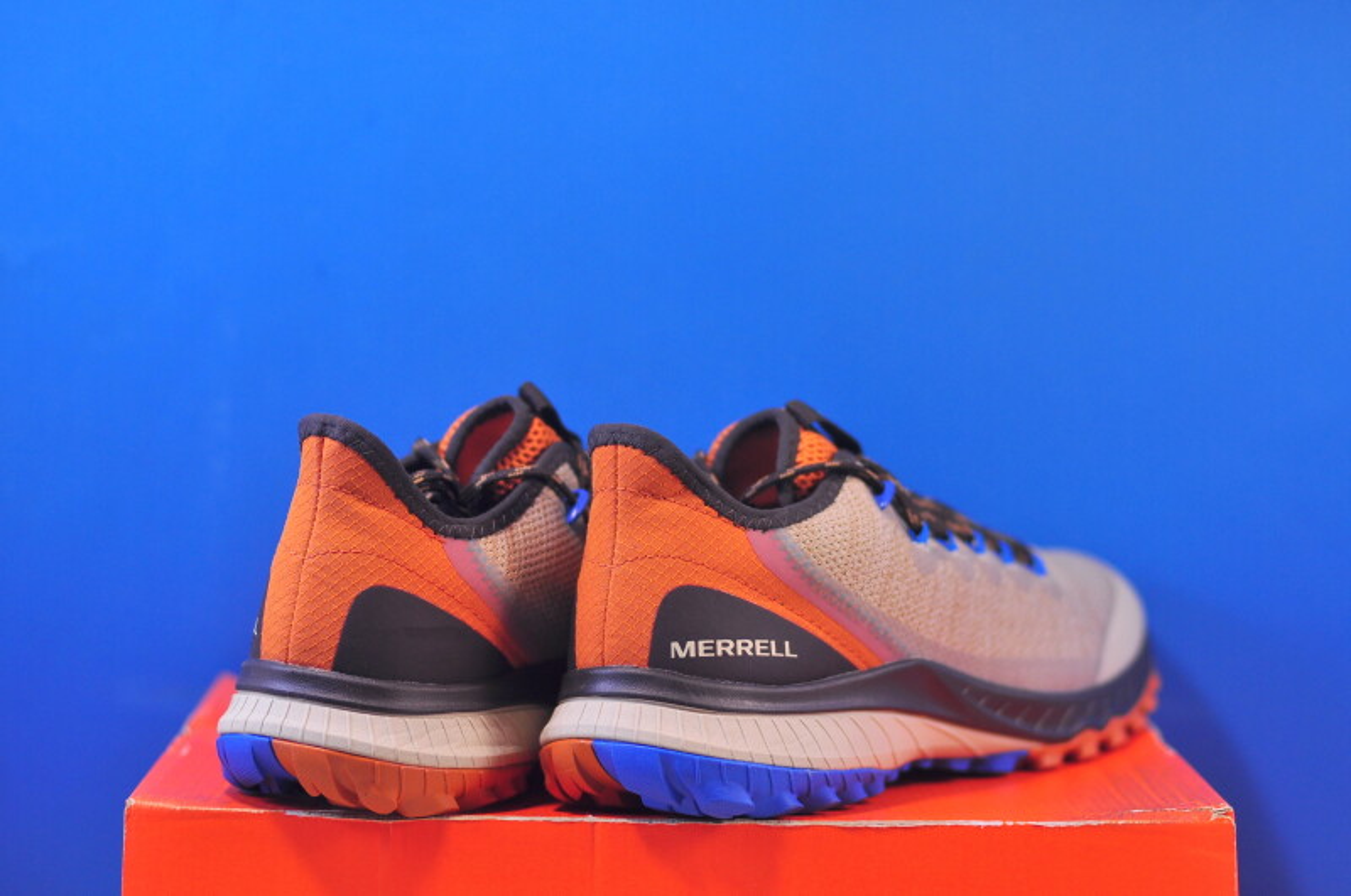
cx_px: 676
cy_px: 448
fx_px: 2811
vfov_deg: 18.1
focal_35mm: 75
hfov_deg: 27.0
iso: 250
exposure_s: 1/320
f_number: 2.2
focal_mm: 50
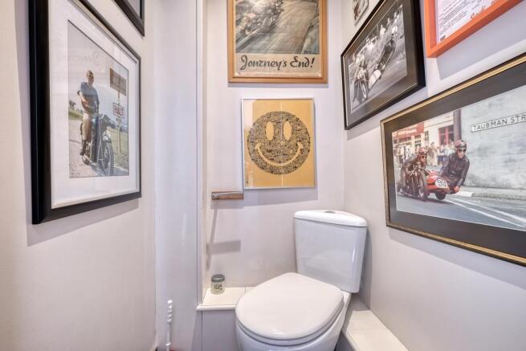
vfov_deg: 77.4
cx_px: 263
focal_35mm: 15
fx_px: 219
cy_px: 176
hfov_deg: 100.4
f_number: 8
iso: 250
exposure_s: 1/8
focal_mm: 10
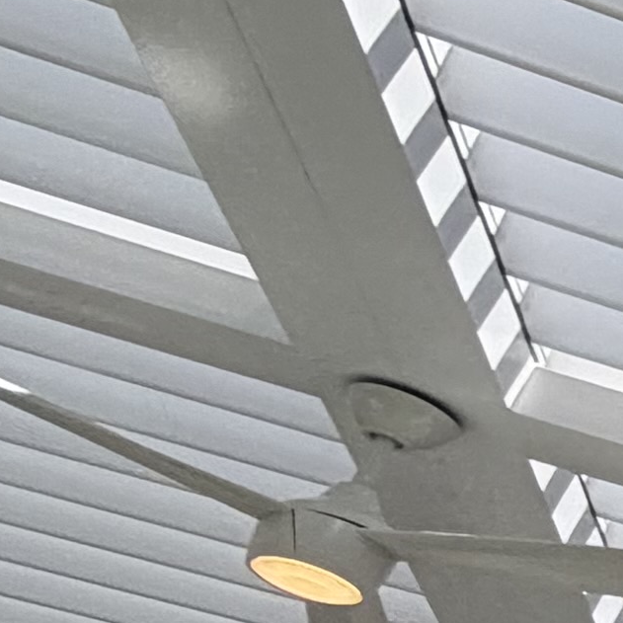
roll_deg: -4.6
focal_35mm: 112
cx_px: 2540
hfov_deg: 8.0
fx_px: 2281
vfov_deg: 14.6
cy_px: 911
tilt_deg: +25.5
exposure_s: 1/770
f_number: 2.2
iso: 25
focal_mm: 2.22
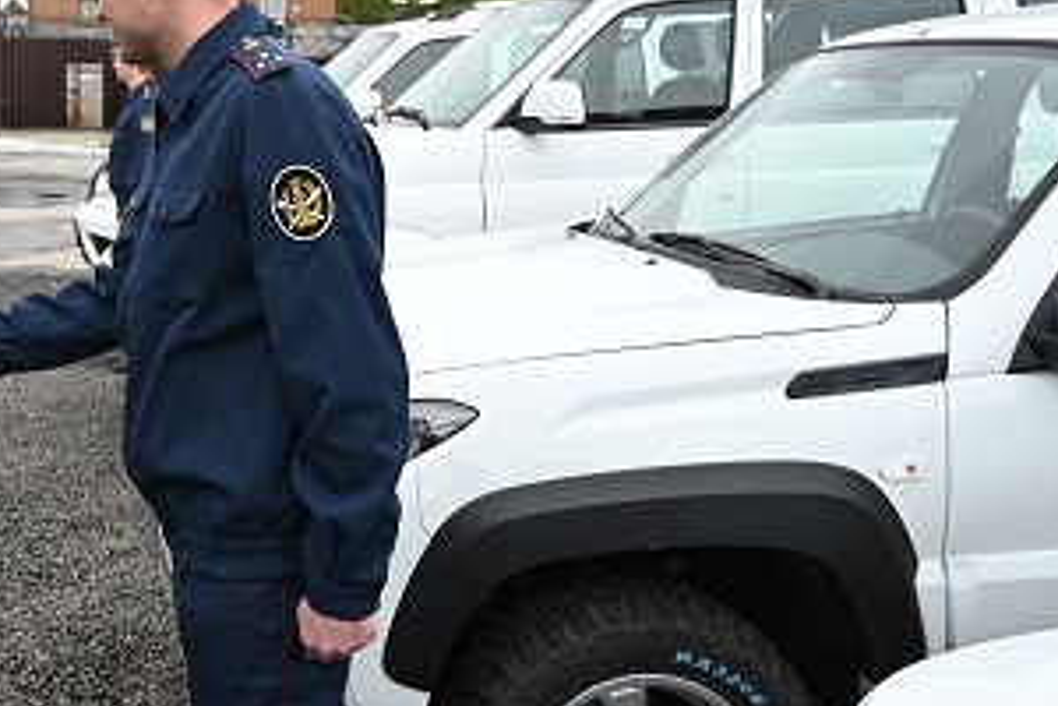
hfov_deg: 38.2
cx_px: 99
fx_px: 1411
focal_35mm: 48
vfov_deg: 27.8
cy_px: 212
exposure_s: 1/250
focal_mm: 24
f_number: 5.6
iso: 200
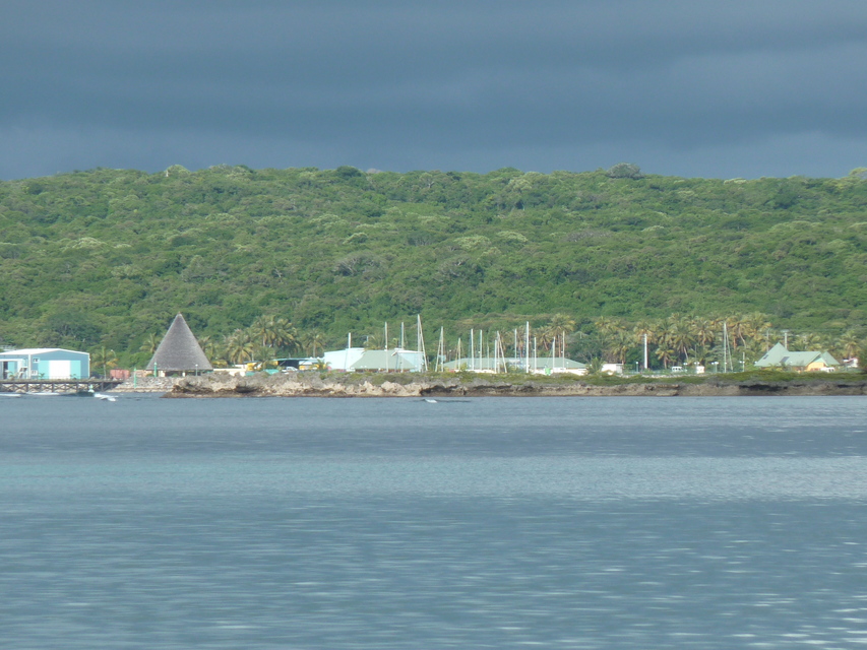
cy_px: 351
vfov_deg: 3.5
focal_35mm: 422
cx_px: 407
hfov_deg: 4.7
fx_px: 10571
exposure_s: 1/400
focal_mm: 49.2
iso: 80
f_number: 4.9
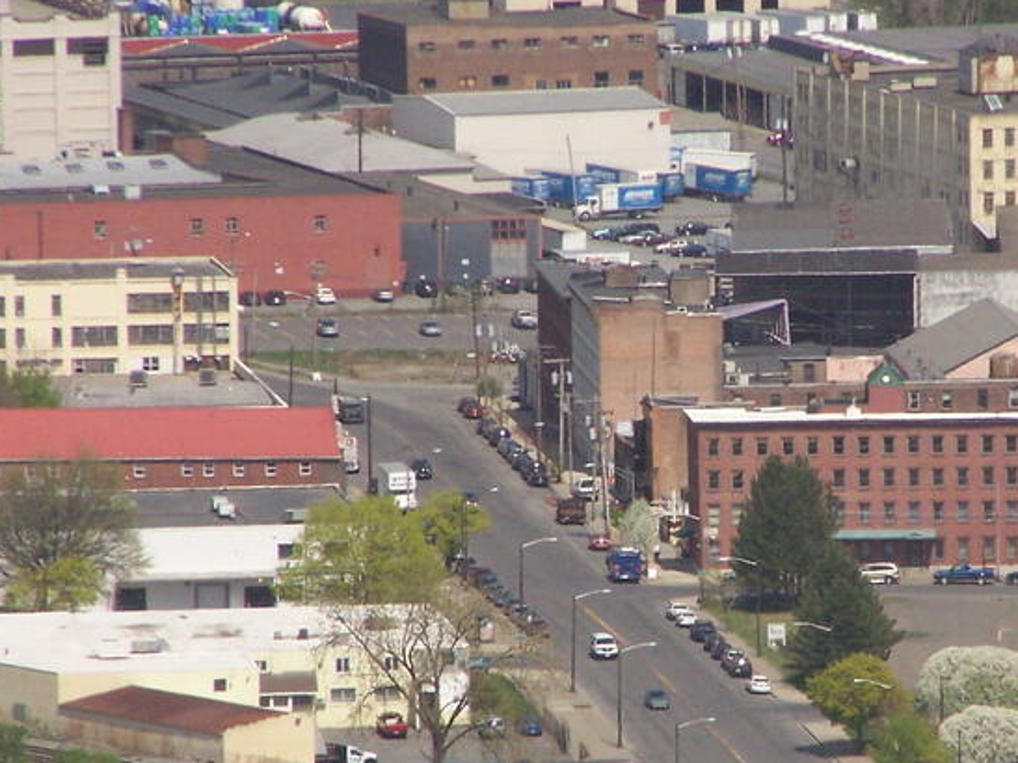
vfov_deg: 2.1
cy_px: 437
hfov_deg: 2.8
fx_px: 20905
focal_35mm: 711
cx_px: 795
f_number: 5
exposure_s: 1/800
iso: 200
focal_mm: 63
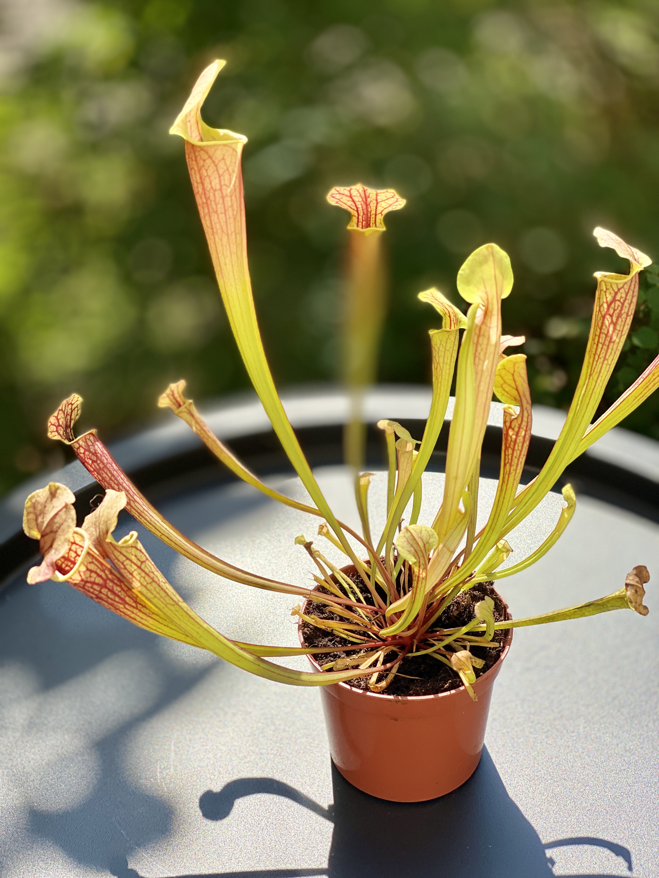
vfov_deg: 36.8
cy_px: 439
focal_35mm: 52
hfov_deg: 28.0
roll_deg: +0.8
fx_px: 1320
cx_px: 330
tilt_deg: -37.2
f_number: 2
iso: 20
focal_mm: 6
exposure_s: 1/799
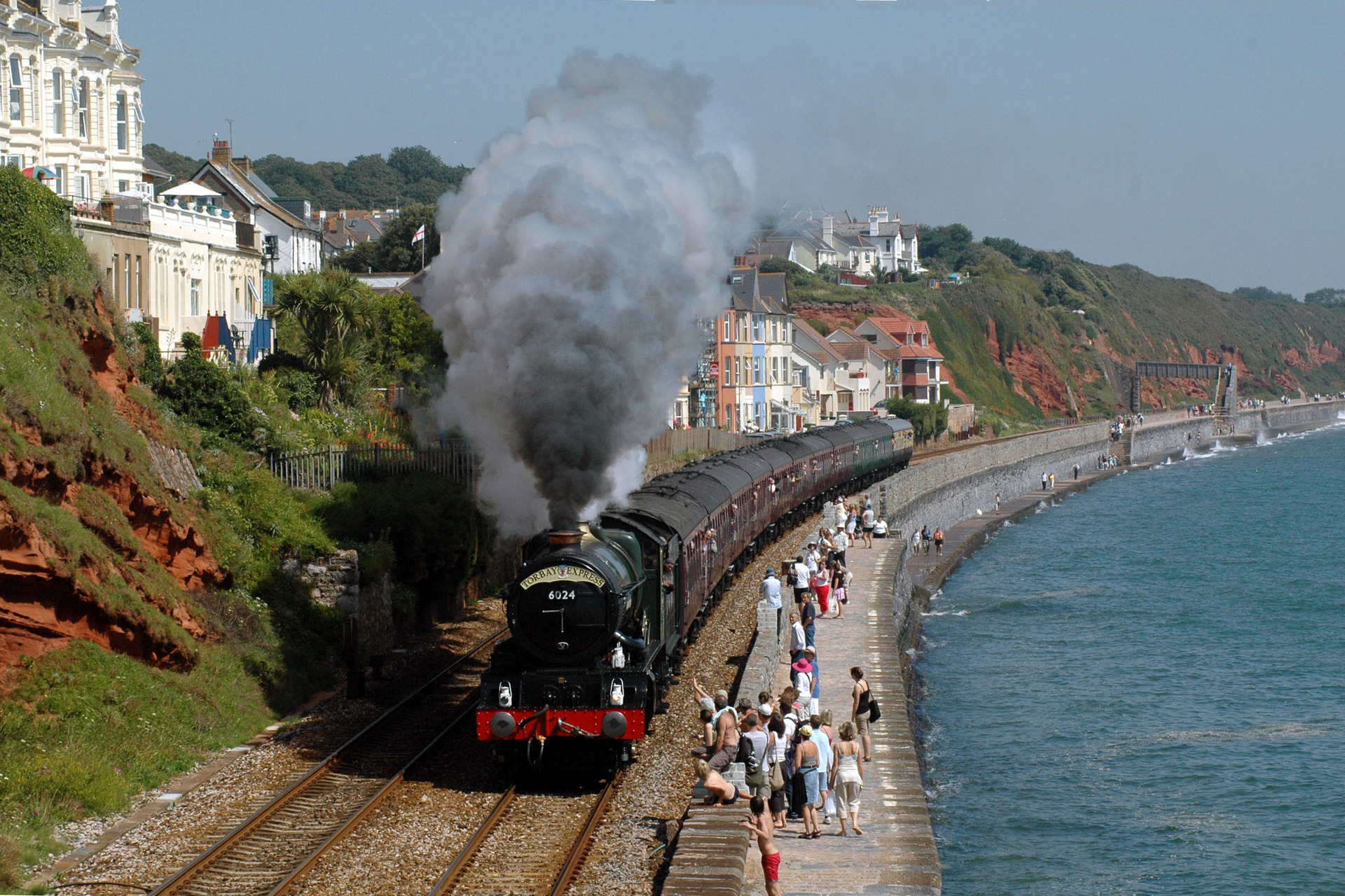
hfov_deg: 17.1
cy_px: 448
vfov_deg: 11.4
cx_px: 672
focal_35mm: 120
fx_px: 4483
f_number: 8
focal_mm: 80
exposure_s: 1/1000
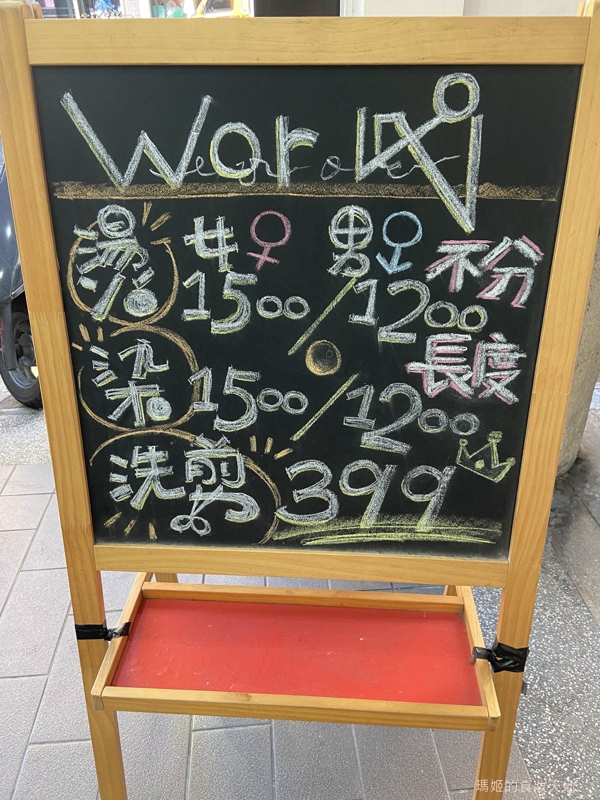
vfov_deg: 67.3
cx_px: 300
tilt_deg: -31.5
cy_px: 400
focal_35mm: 26
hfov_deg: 53.1
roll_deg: +1.7
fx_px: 601
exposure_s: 1/60
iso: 125
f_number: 1.8
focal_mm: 4.25
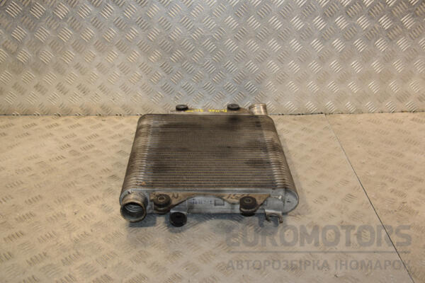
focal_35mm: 39
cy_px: 142
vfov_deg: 34.2
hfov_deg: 49.6
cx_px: 212
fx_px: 460
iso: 800
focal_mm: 26
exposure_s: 1/200
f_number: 7.1
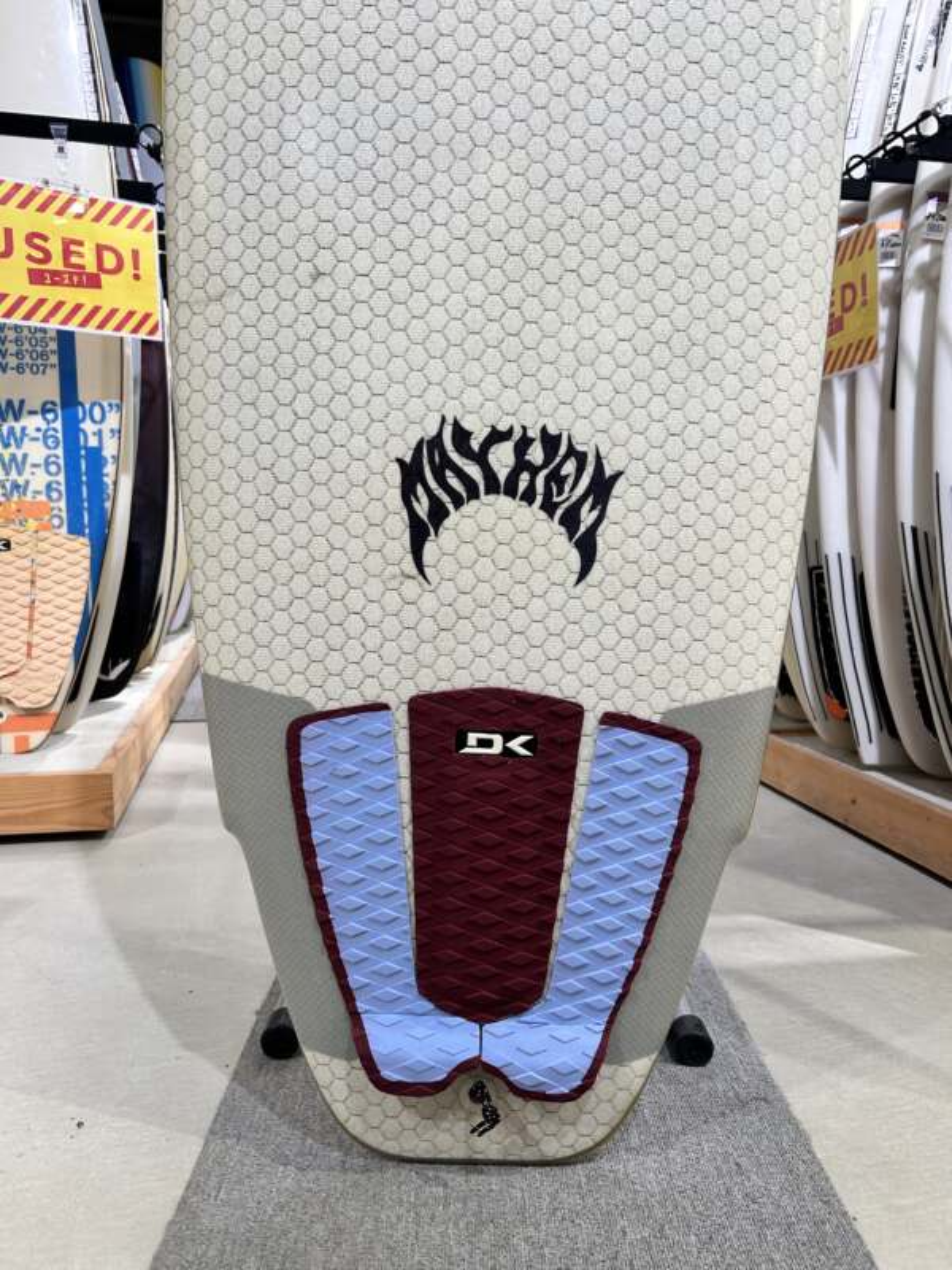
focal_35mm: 26
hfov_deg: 53.1
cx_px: 476
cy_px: 635
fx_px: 953
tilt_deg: -6.4
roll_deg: -1.1
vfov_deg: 67.3
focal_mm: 5.7
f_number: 1.5
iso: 100
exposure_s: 1/120
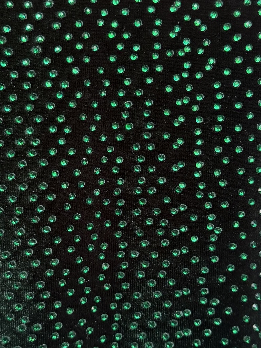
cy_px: 174
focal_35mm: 24
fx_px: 241
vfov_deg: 71.6
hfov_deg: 56.8
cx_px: 130
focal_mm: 6.76
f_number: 1.78
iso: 200
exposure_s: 1/121
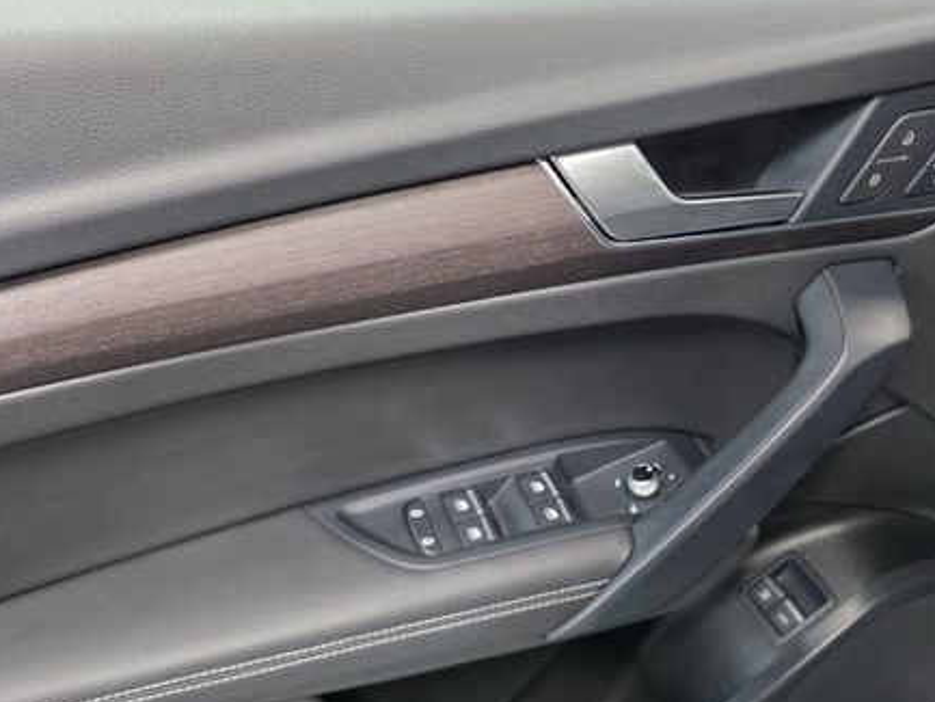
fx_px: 919
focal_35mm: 34
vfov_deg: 41.7
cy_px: 404
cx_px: 598
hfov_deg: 53.2
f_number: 1.7
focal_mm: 6.3
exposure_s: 1/120
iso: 800
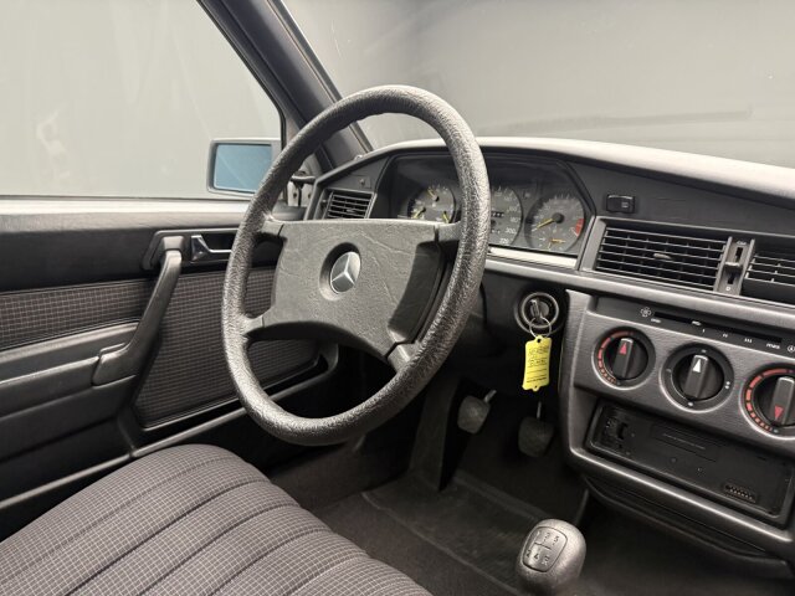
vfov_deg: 56.8
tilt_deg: -13.1
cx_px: 398
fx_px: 551
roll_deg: -2.3
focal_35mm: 24
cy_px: 298
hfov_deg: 71.6
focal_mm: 6.76
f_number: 1.78
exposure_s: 1/33
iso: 640
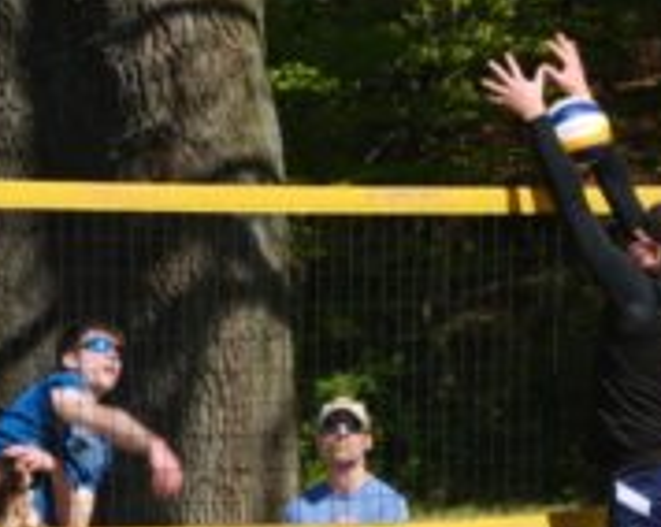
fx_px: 14031
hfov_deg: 2.7
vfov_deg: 2.2
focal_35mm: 718
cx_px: 657
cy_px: 672
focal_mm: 118
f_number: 10
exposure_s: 1/170
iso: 125
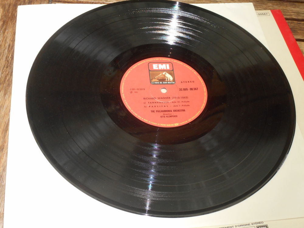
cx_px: 152
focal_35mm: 51
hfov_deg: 37.5
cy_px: 114
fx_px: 448
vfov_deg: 28.6
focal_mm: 9.1
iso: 320
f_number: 4.9
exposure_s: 1/60
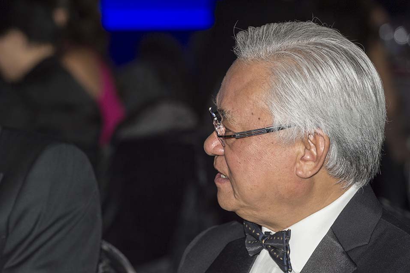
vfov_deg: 6.8
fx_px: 2289
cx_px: 206
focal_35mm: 201
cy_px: 136
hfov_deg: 10.2
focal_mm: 200
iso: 400
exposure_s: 1/60
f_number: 8
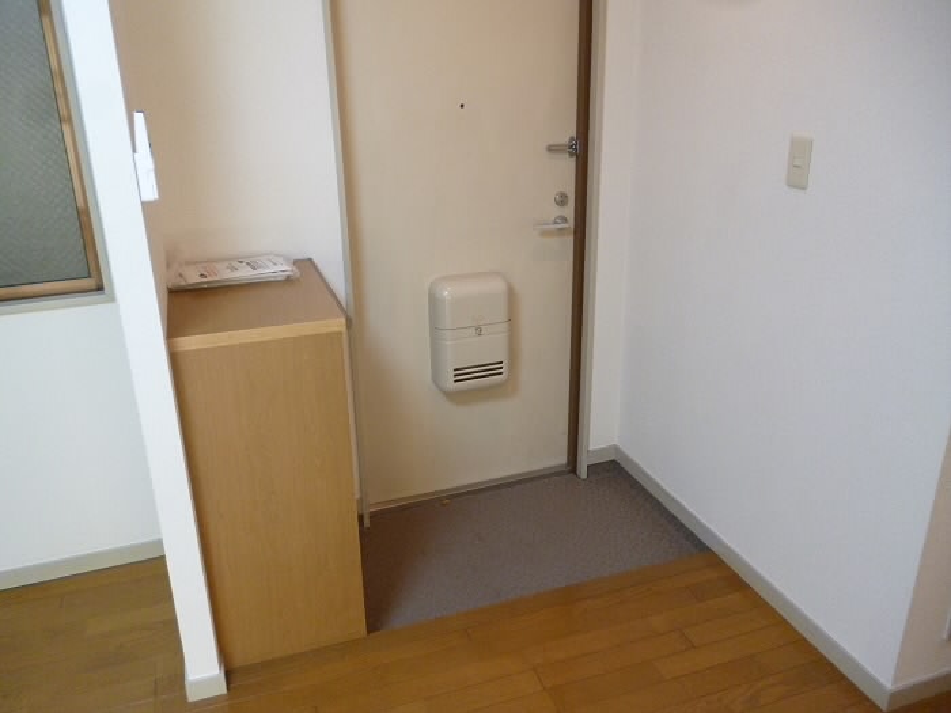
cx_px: 476
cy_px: 356
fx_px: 769
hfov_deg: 63.4
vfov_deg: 49.7
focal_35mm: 28
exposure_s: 1/25
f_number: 3.1
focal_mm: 5
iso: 400
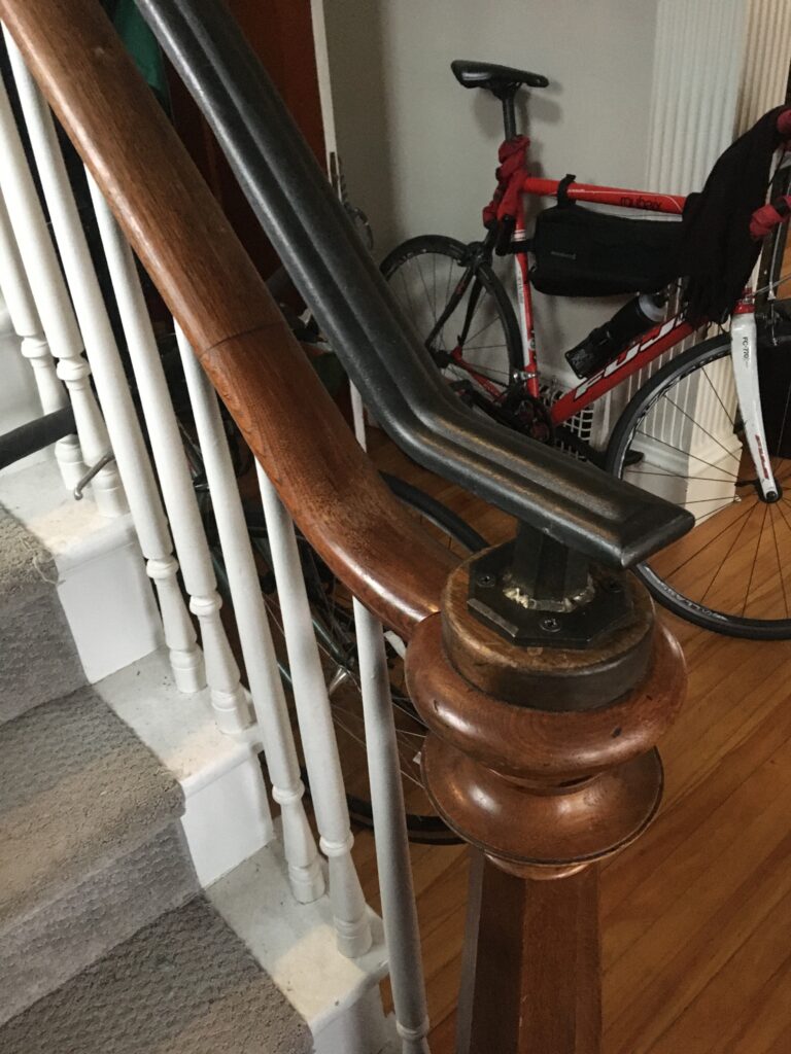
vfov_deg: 61.7
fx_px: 884
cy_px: 527
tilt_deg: -33.3
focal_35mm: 29
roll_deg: +5.4
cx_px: 396
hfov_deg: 48.2
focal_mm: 4.15
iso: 320
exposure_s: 1/15
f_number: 2.2
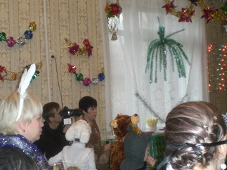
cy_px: 116
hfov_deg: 36.2
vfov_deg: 27.3
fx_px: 347
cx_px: 103
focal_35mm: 53
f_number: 3.1
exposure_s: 1/60
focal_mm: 6.3
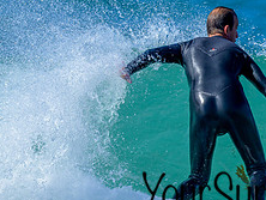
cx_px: 188
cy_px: 146
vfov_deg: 0.6
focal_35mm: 2455
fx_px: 18885
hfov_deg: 0.8
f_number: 6.3
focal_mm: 800
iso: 450
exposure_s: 1/2000
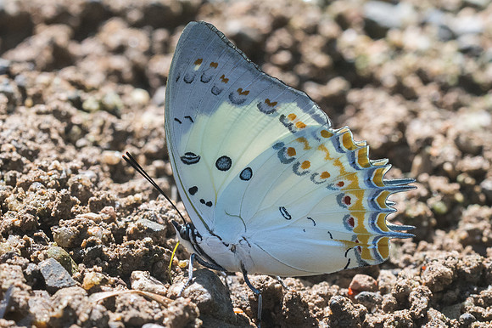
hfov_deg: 6.6
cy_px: 201
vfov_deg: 4.4
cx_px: 253
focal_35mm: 314
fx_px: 4288
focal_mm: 150
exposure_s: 1/1000
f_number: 7.1
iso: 1000
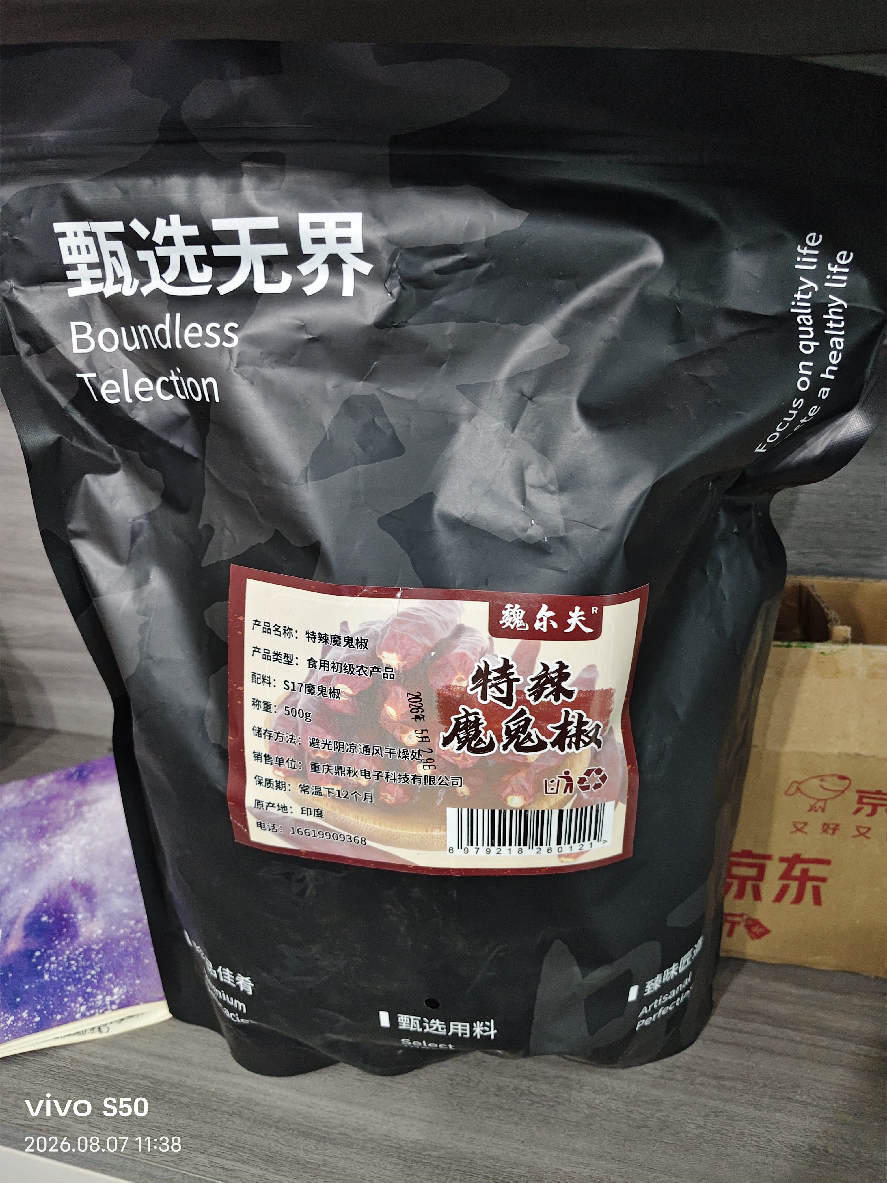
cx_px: 444
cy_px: 592
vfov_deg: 73.9
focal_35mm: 23
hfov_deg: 58.9
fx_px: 786
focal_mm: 5.56
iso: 904
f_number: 1.88
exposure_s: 1/50
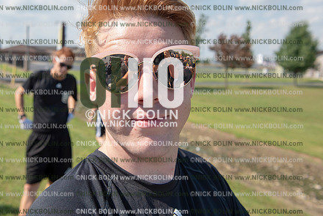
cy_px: 93
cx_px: 132
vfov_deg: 31.9
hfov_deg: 46.2
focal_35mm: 42
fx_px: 377
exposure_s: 1/640
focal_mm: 32
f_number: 5.6
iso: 200
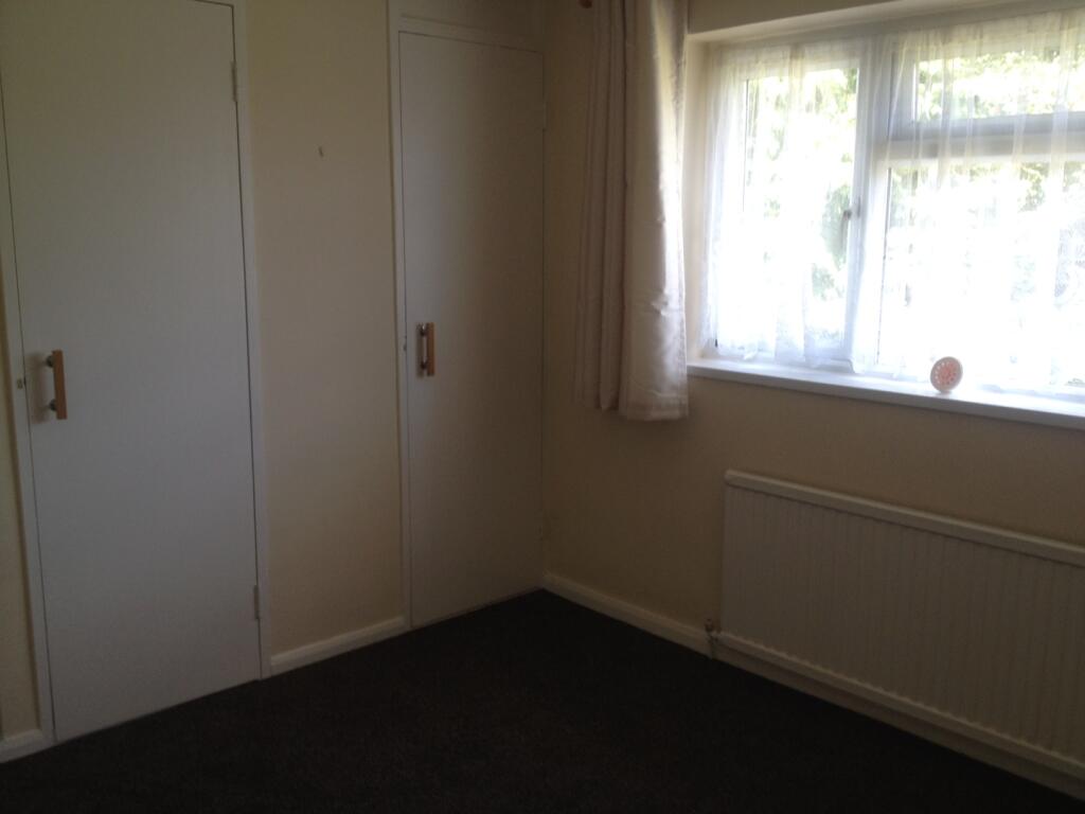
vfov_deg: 40.7
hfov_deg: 52.6
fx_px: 1097
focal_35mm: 35
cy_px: 407
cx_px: 542
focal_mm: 4.28
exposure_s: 1/40
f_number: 2.4
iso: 50
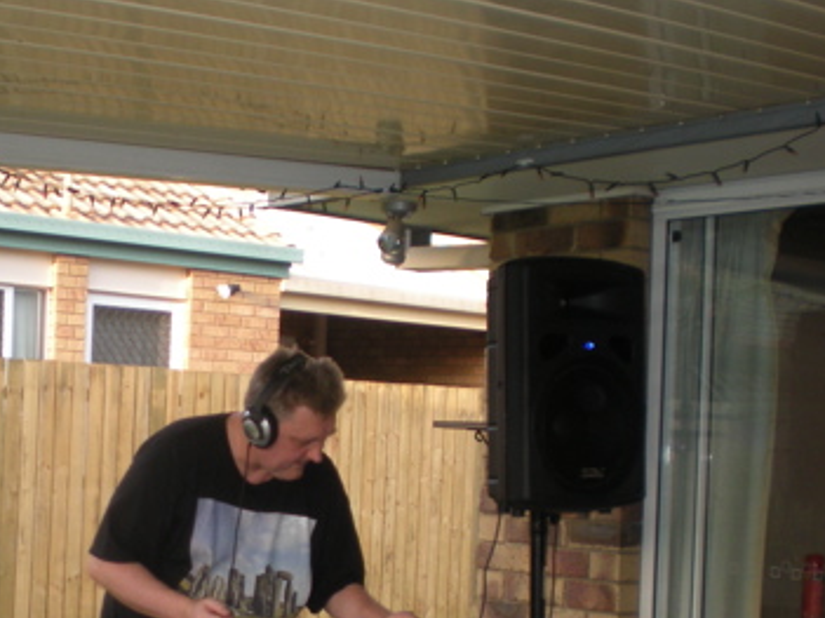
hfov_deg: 29.6
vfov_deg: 22.3
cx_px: 263
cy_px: 470
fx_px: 1549
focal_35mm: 65
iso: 104
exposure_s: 1/64
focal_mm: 6.3
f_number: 3.1
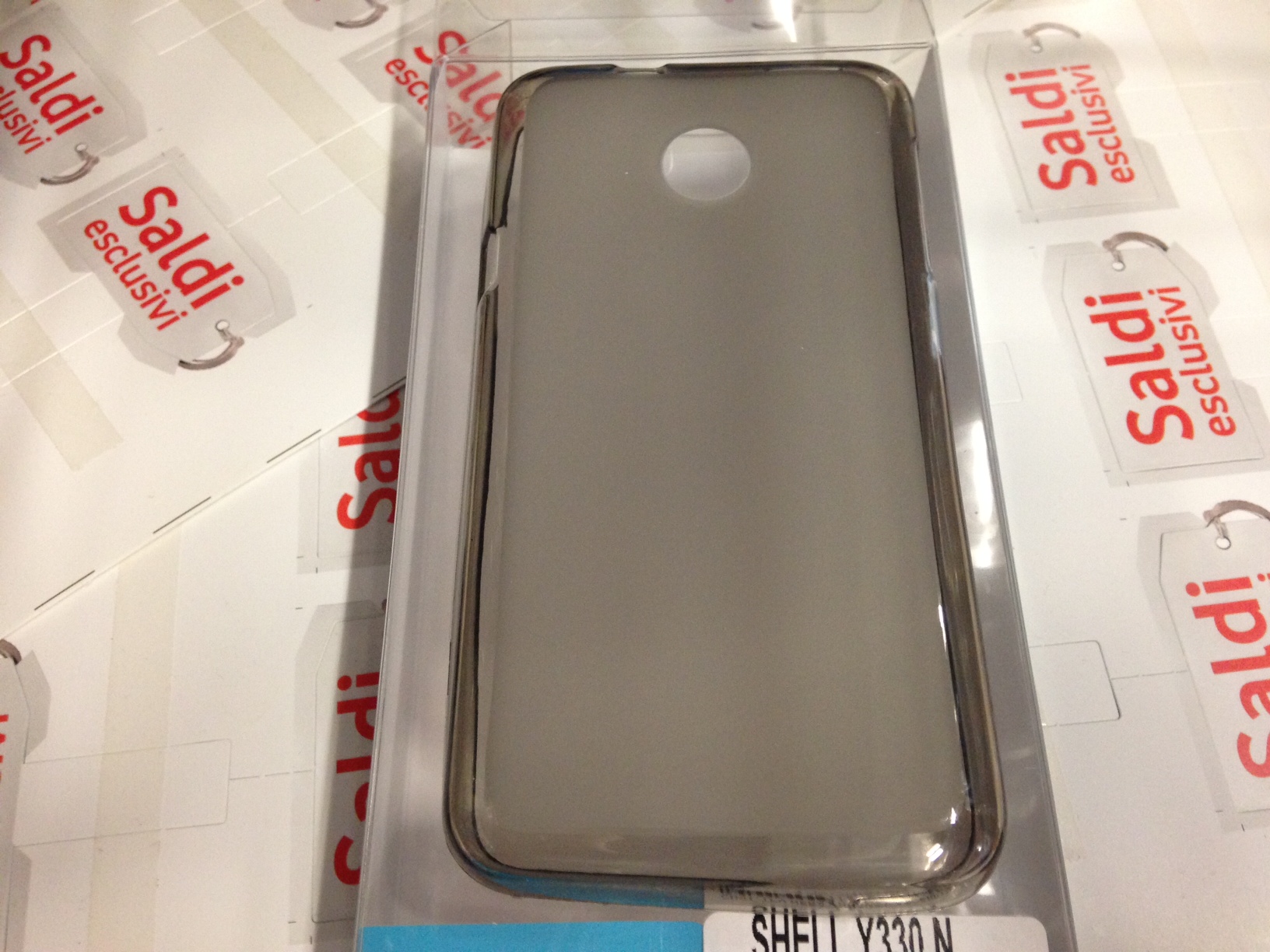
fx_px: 1211
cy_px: 476
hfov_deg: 55.4
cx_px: 635
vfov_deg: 42.9
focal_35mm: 33
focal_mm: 4.12
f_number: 2.4
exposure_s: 1/20
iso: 250
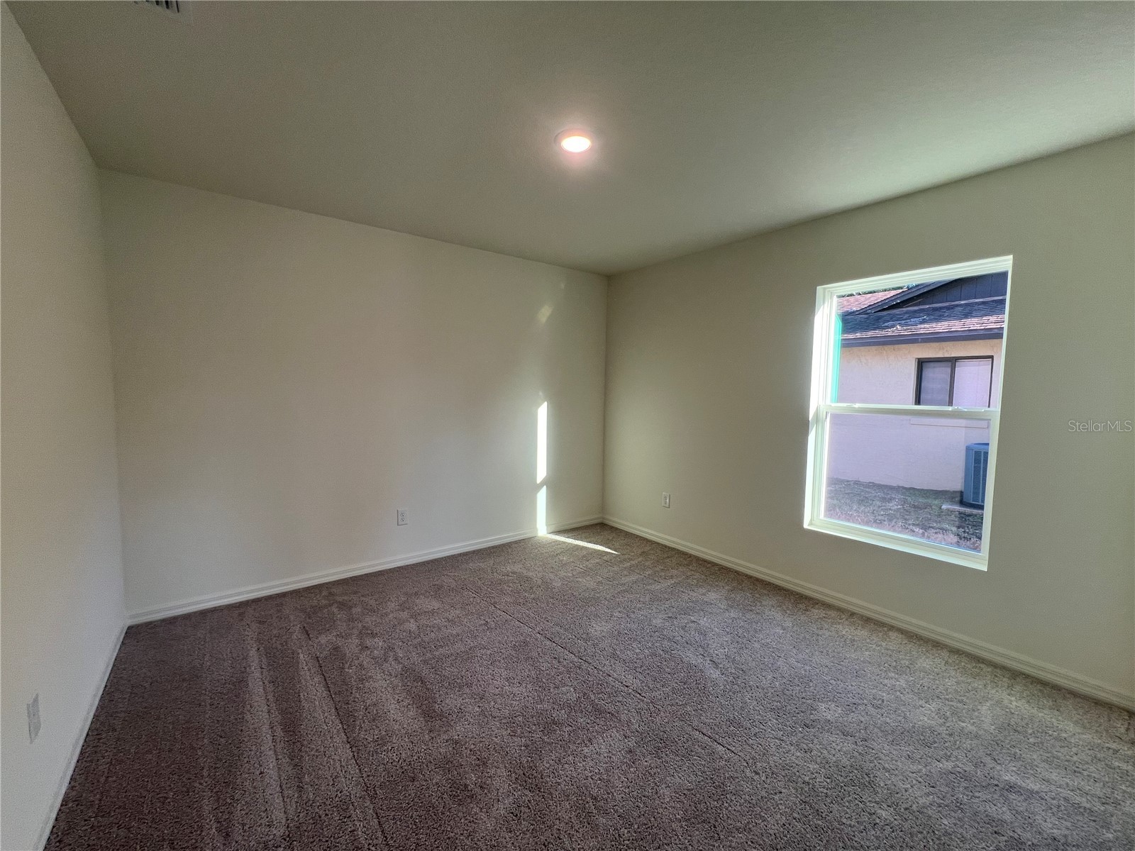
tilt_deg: -4.6
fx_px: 426
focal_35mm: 13
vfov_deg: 89.9
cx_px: 568
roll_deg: -0.3
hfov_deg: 106.2
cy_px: 426
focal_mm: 1.57
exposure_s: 1/120
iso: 80
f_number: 1.8
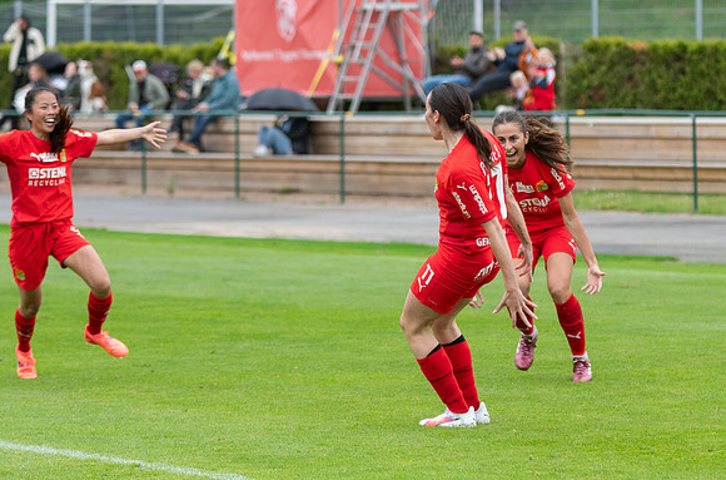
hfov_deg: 9.6
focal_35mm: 214
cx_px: 435
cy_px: 189
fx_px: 4302
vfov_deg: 6.4
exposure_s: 1/1600
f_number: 3.2
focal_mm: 112
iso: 400
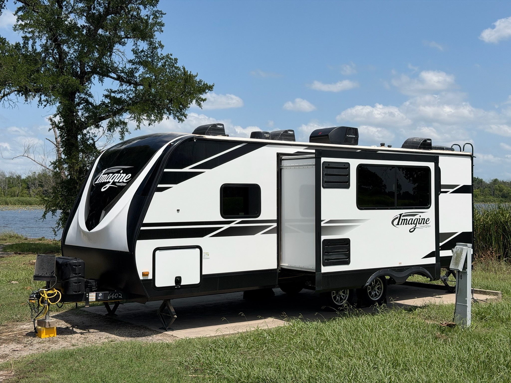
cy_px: 192
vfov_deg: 30.3
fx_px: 709
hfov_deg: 39.7
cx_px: 256
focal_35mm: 48
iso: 80
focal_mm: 6.76
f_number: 1.78
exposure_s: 1/8772
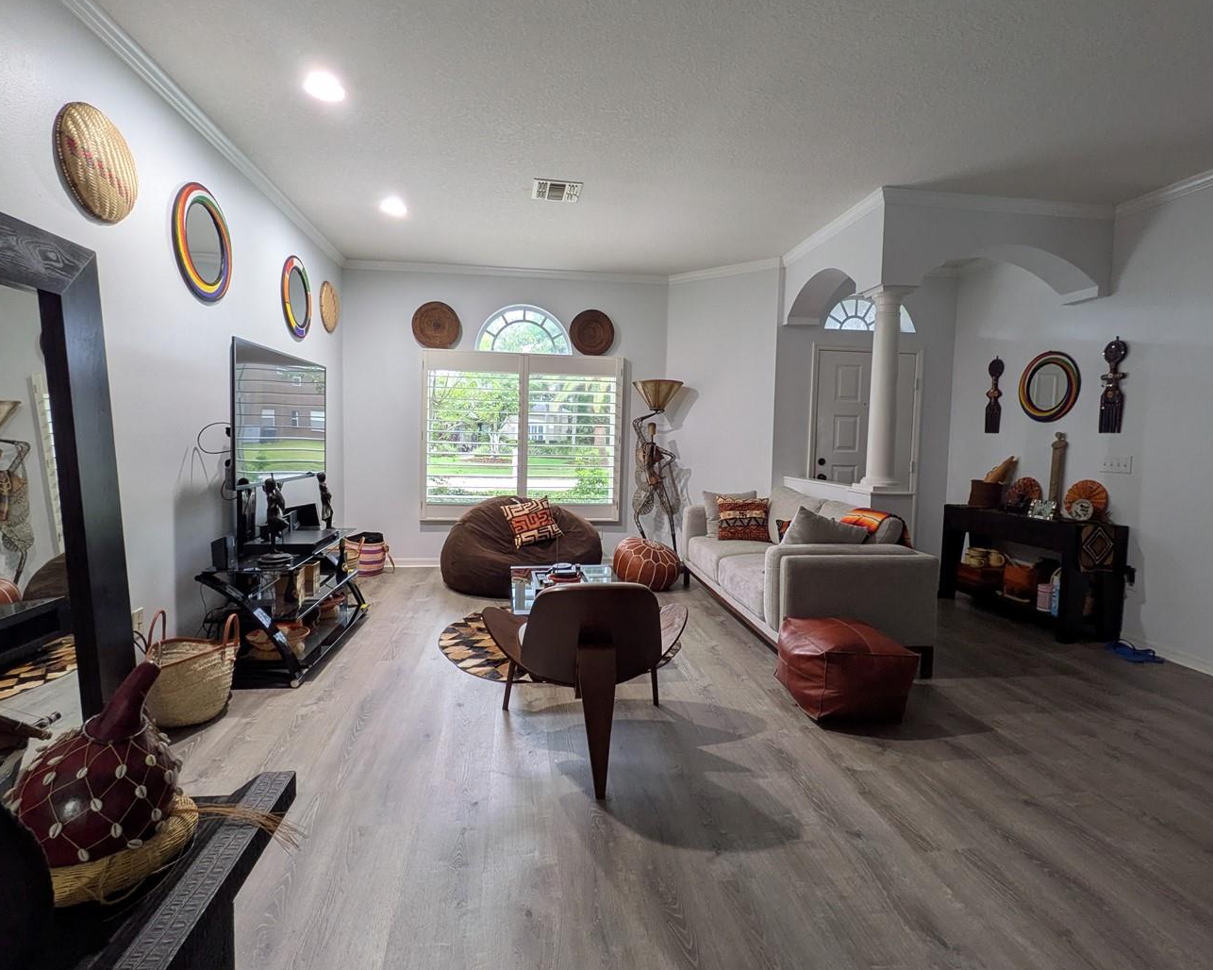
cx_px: 598
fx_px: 610
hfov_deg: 89.7
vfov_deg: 76.9
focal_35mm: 17
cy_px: 470
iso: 59
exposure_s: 1/40
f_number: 2.2
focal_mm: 1.83
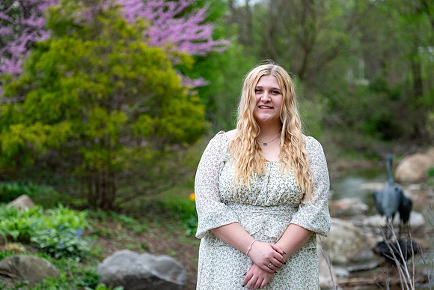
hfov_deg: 16.9
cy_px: 145
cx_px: 217
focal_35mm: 121
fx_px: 1459
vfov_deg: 11.3
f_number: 2.8
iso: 250
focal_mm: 80.4
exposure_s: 1/320
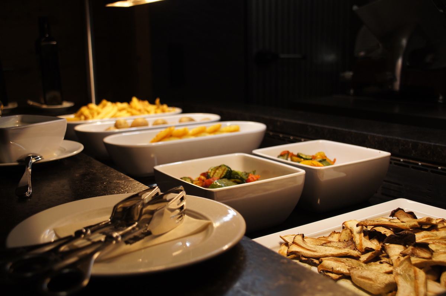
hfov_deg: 49.6
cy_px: 148
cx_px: 223
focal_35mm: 39
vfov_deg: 34.1
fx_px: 483
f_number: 4
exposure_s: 1/160
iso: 320
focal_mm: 26
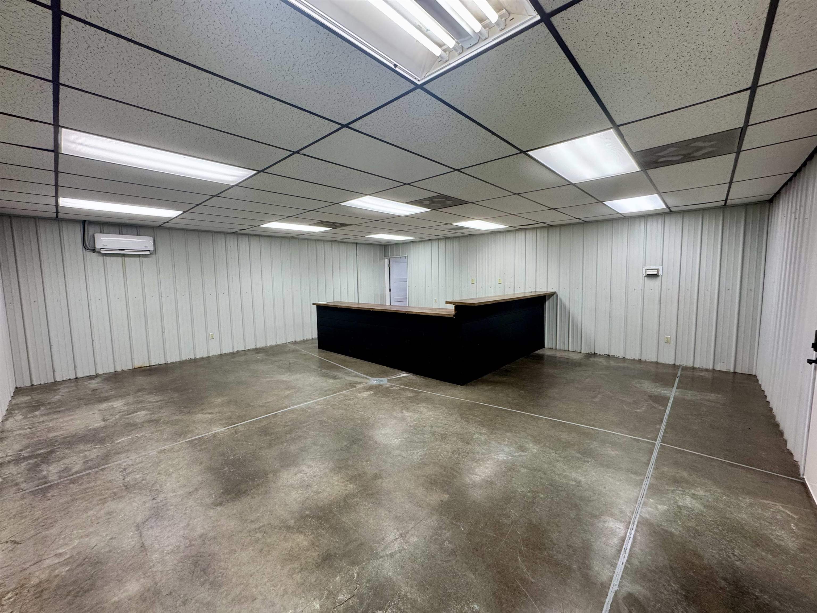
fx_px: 330
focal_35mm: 14
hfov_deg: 102.1
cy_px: 306
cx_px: 408
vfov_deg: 85.7
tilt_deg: -5.2
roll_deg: +0.6
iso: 160
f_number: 2.2
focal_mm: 2.22
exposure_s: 1/120
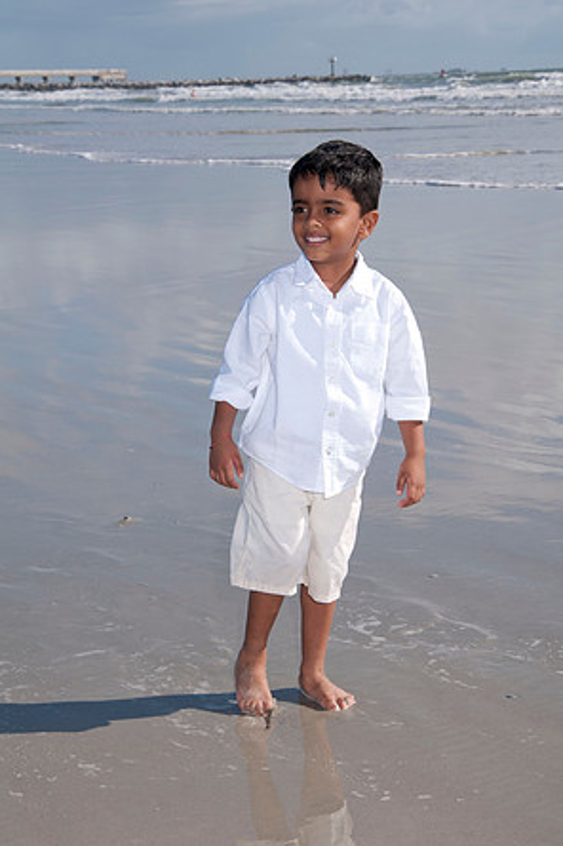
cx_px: 281
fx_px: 2067
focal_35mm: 88
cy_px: 424
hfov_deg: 15.5
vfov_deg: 23.1
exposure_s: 1/250
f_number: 11
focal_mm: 58
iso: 100
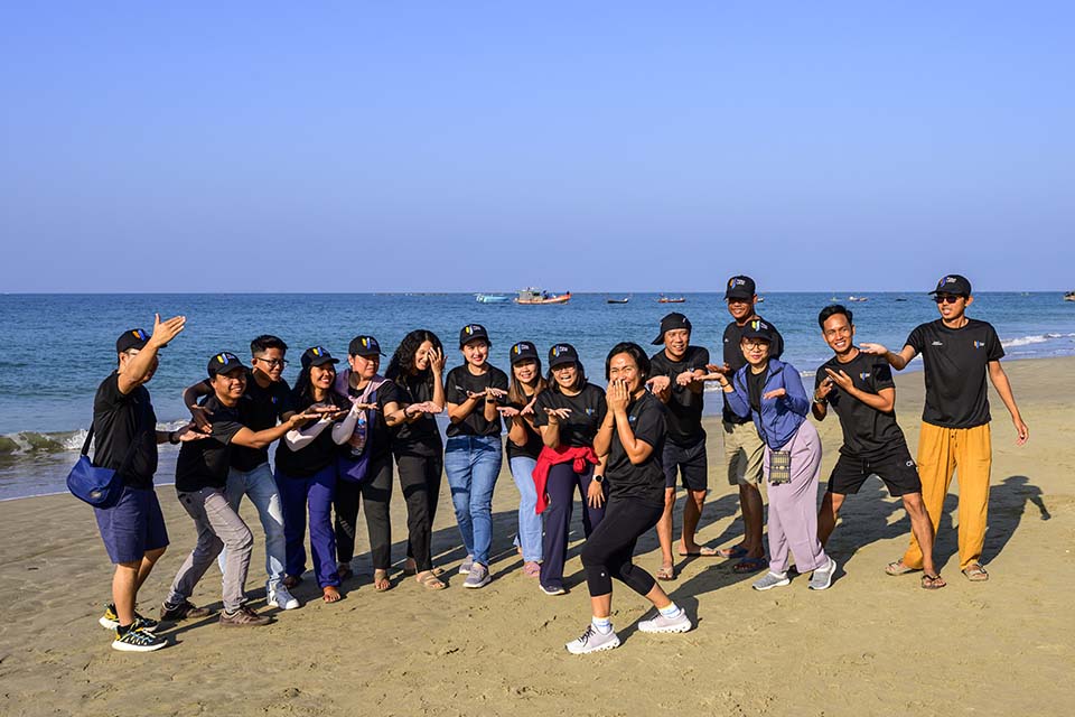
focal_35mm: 30
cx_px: 538
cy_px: 358
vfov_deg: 43.0
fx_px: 911
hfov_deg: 61.1
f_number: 8
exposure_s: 1/500
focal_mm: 30.5
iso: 160
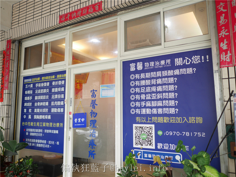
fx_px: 205
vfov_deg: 46.8
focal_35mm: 30
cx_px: 118
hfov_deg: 60.0
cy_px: 88
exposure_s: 1/100
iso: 200
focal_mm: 15
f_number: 1.8
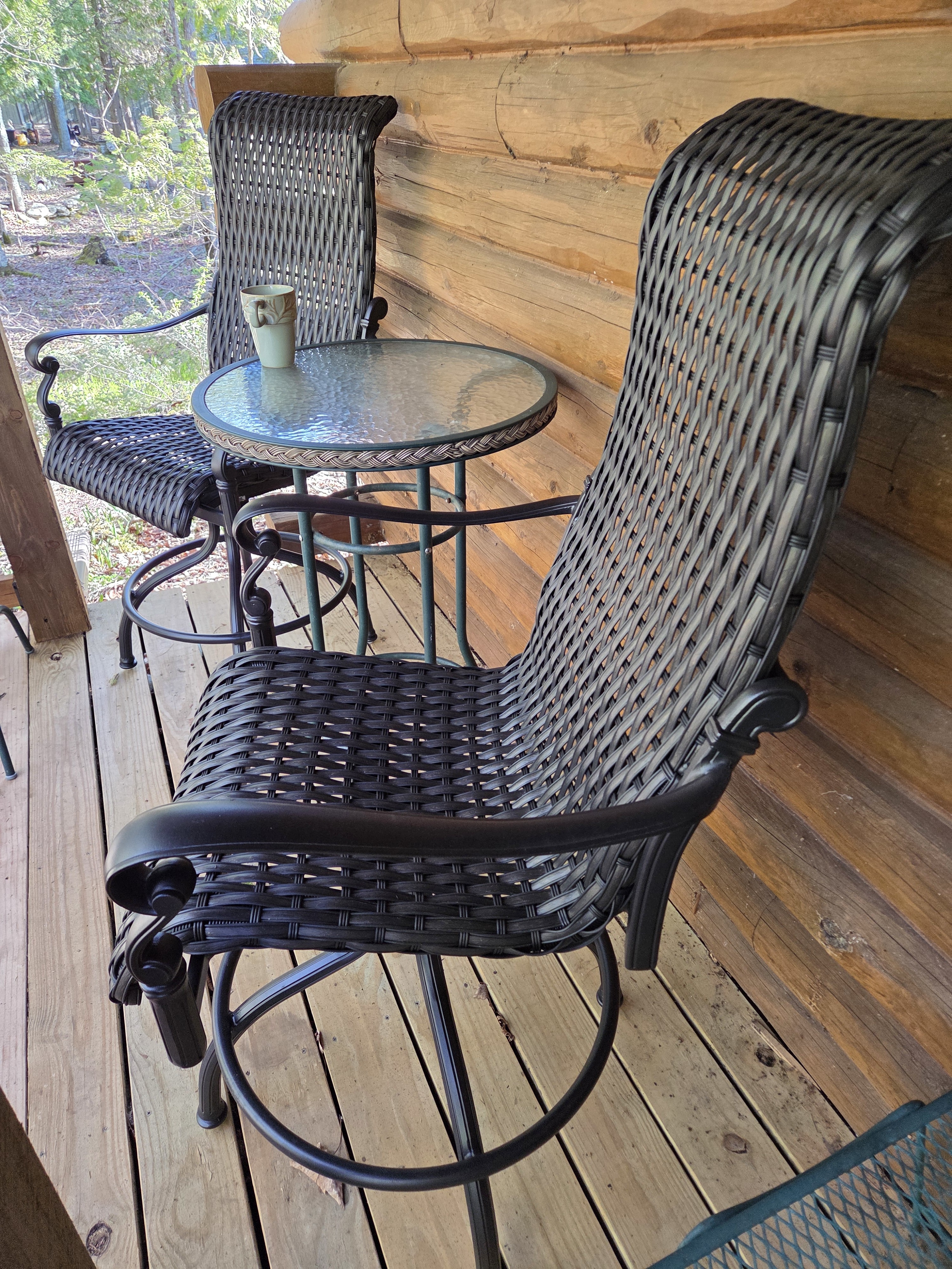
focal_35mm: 23
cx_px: 476
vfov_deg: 73.9
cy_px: 634
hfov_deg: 58.9
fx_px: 843
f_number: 1.8
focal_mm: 5.4
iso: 160
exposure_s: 1/120
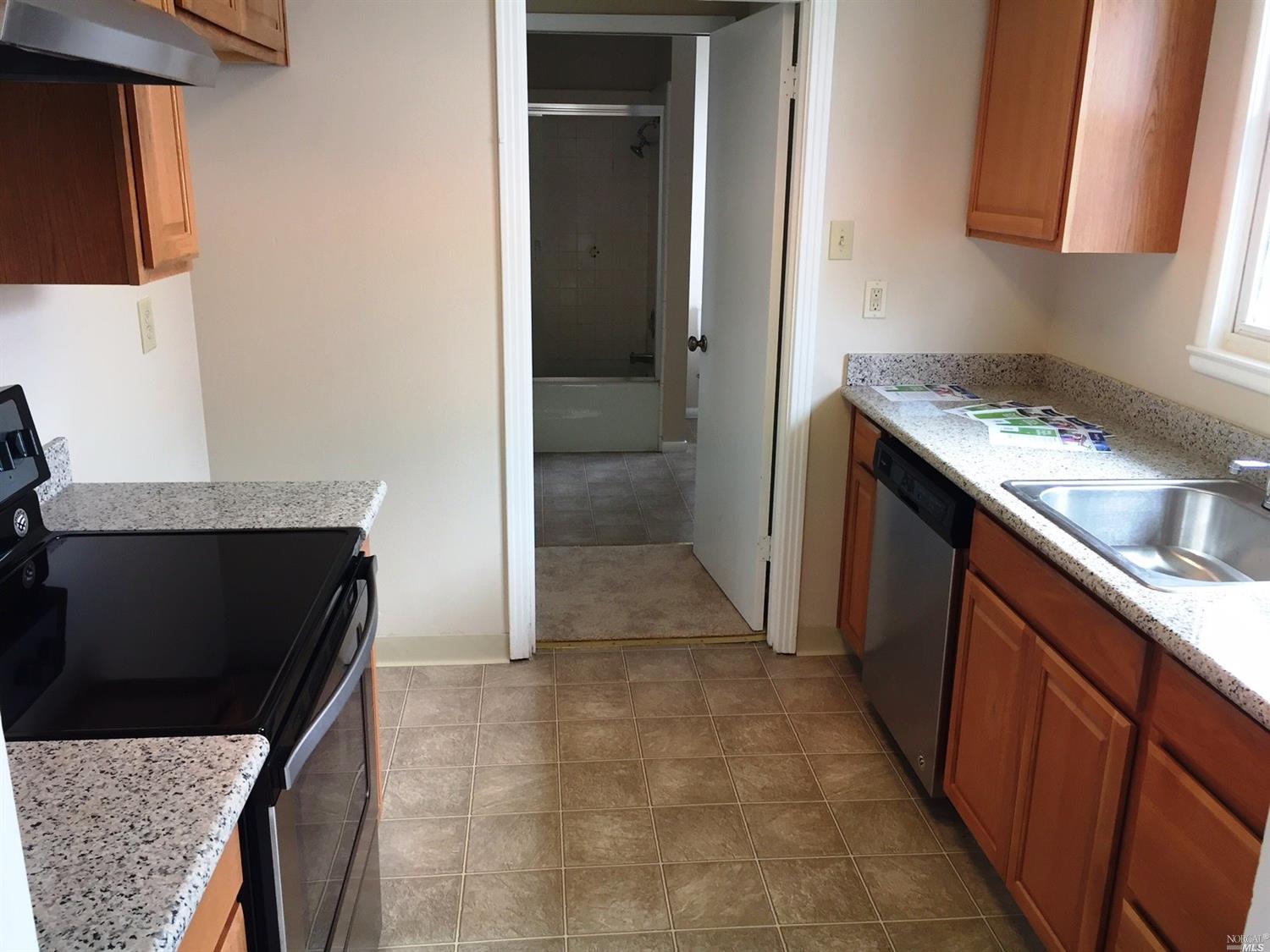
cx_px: 635
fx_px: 1064
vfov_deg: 48.2
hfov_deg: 61.7
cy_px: 476
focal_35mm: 29
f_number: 2.2
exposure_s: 1/40
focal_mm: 4.15
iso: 32
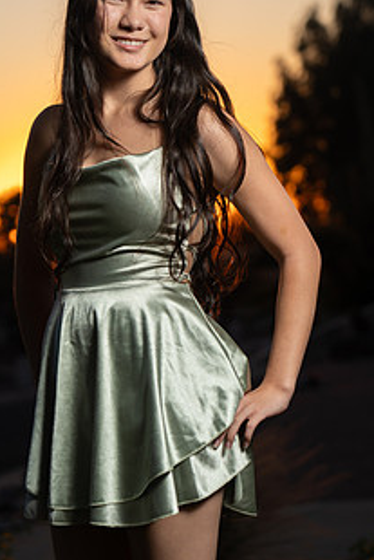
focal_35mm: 129
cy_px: 246
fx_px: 2008
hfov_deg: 10.6
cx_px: 132
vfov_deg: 15.9
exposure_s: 1/200
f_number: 4
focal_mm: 89
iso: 100
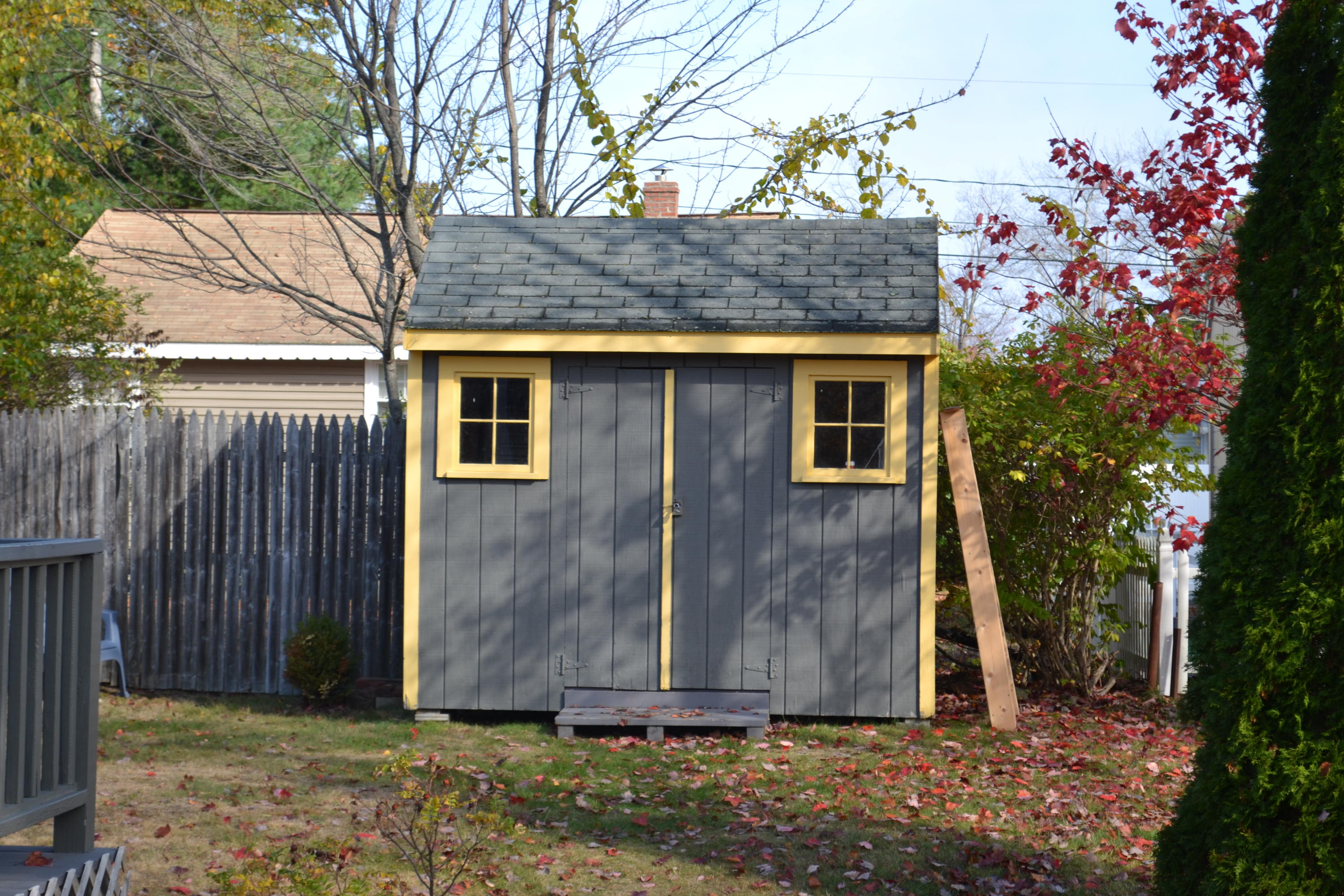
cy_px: 448
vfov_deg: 18.2
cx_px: 672
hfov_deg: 27.0
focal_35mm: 75
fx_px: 2800
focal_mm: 50
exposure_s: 1/160
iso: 100
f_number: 6.3
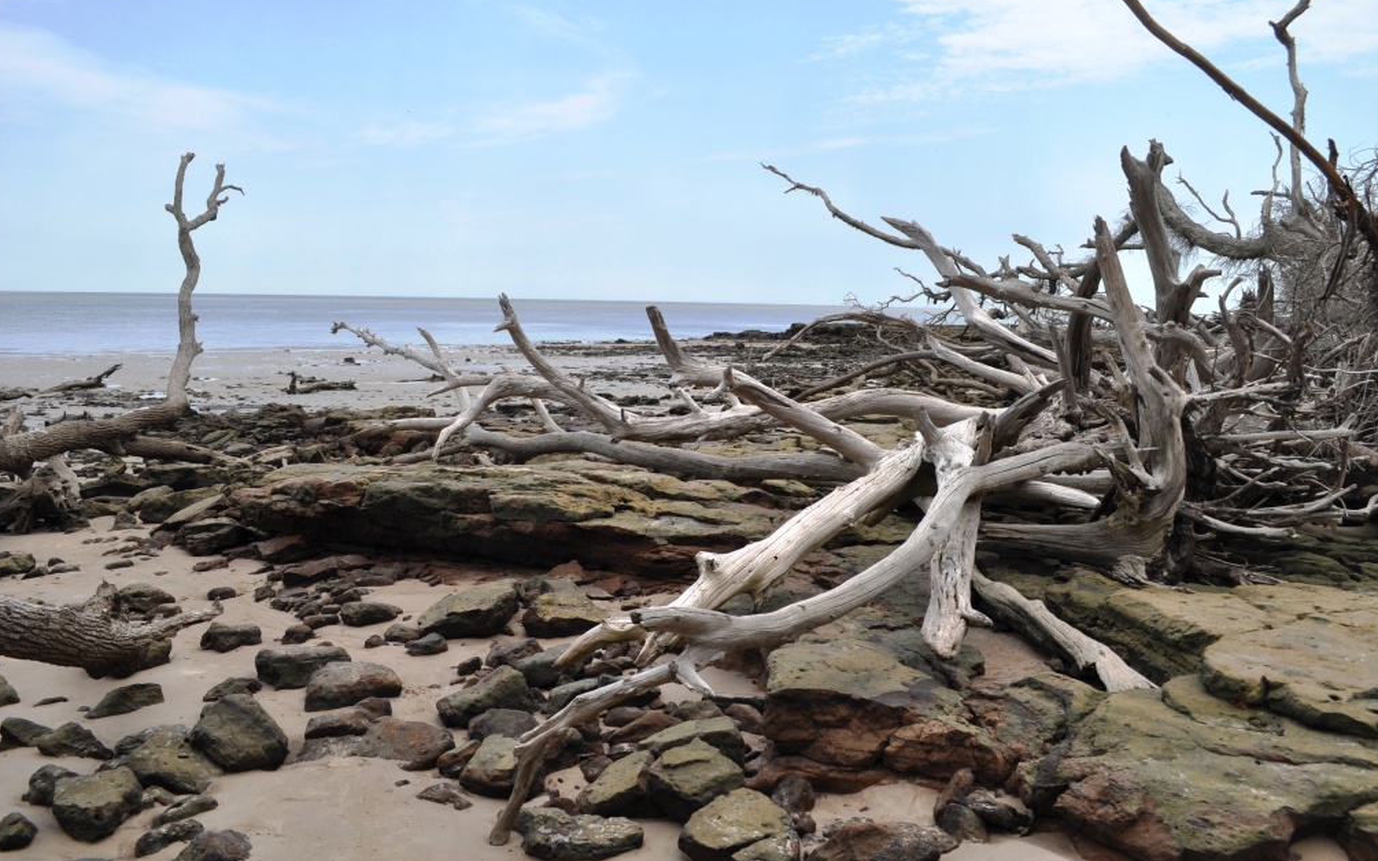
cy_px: 403
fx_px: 1051
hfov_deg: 66.5
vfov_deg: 44.5
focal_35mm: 28
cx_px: 690
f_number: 8
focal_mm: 18
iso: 200
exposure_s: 1/250
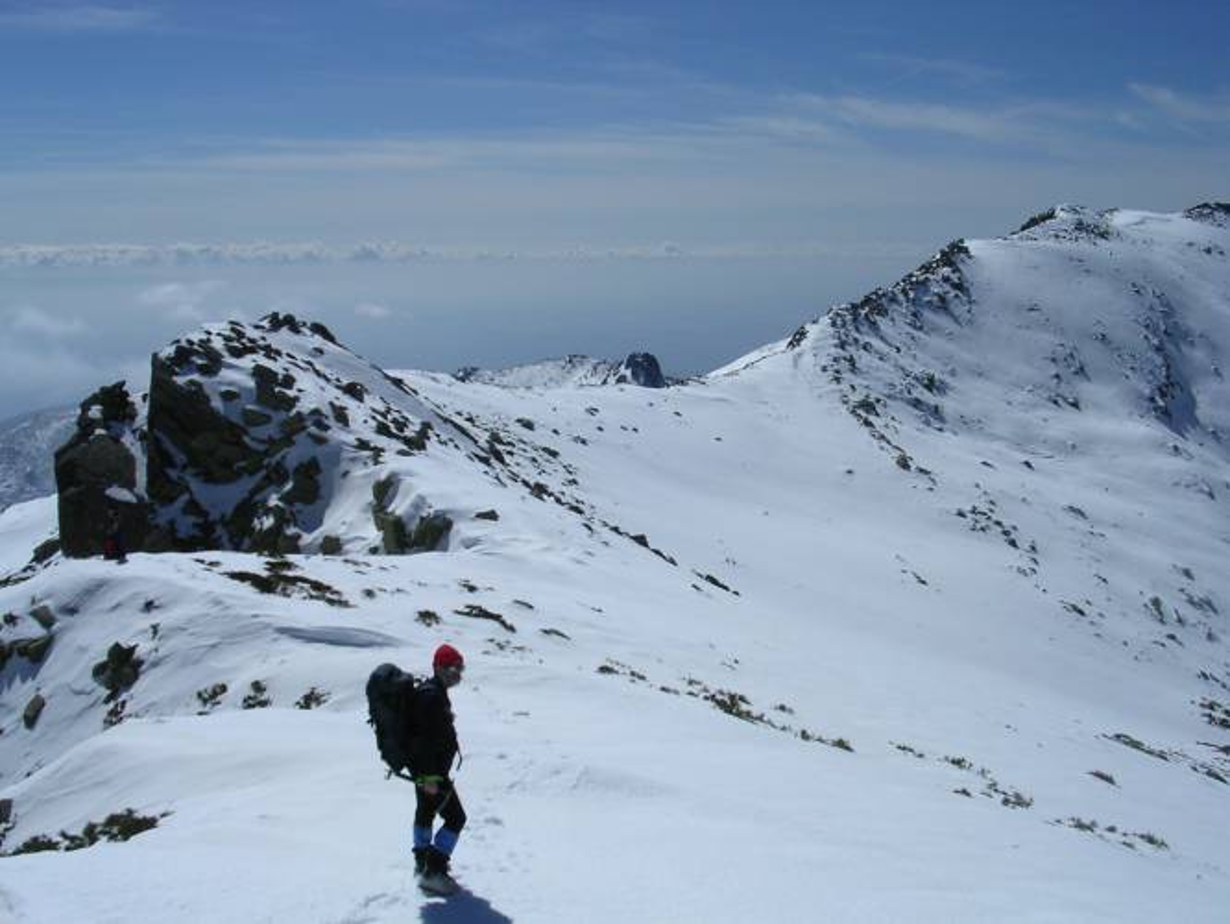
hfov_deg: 49.0
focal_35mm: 38
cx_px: 615
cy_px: 462
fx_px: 1351
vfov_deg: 37.7
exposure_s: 1/1362
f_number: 5.6
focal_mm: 5.8
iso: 100
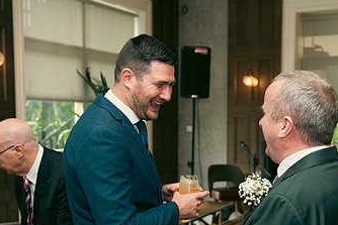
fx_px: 554
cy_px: 177
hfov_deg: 33.9
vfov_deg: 22.7
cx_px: 191
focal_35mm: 59
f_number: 3.5
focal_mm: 34
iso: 800
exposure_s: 1/160
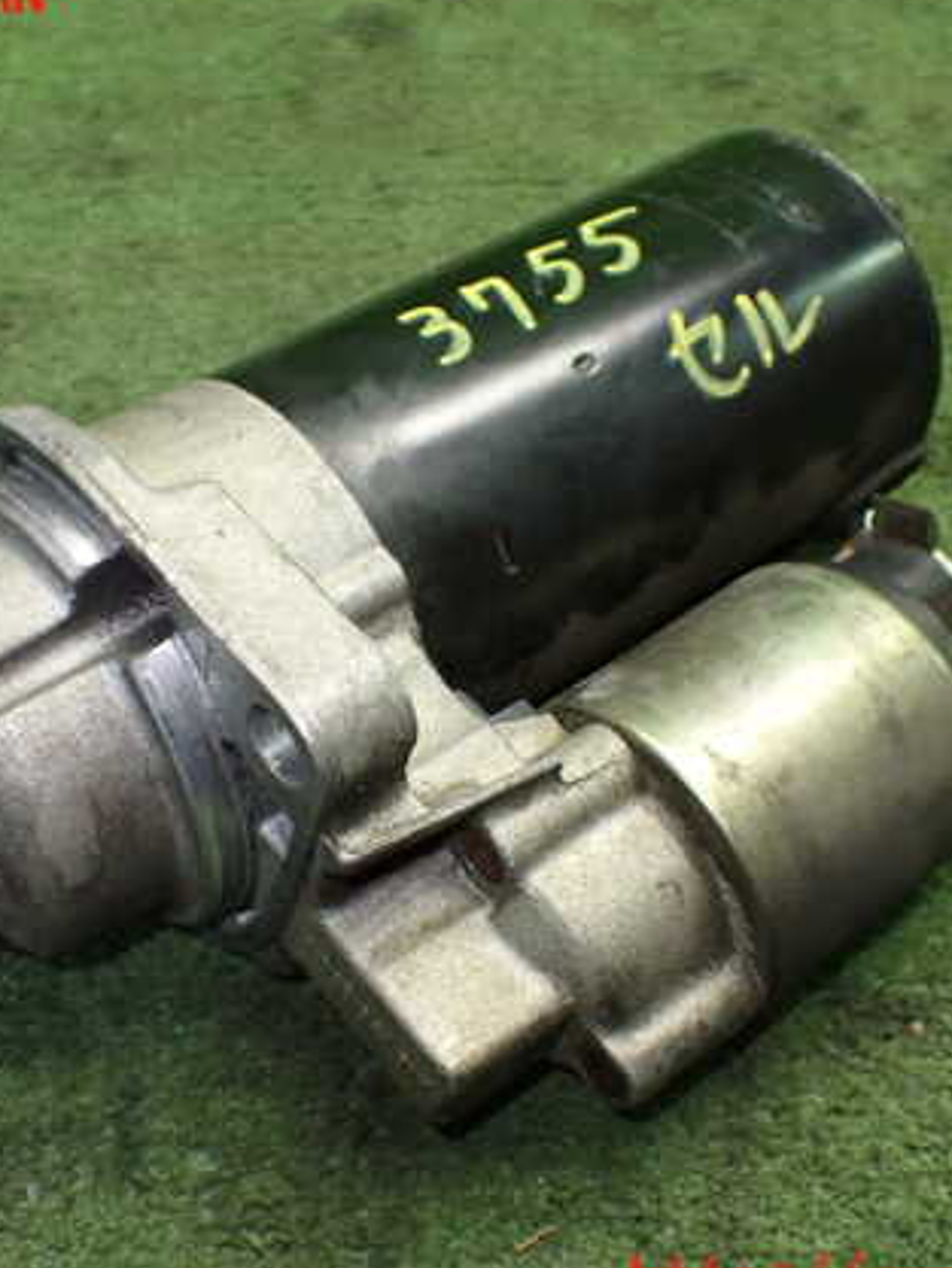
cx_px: 405
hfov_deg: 31.5
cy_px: 639
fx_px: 1686
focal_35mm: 46
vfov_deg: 41.2
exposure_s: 1/100
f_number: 2.4
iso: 800
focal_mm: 5.79
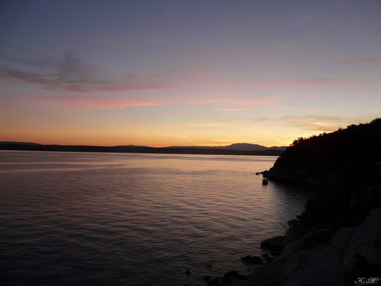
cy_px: 143
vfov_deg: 49.7
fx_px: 308
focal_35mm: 28
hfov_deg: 63.4
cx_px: 190
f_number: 2.8
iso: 100
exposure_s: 1/30
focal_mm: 4.6
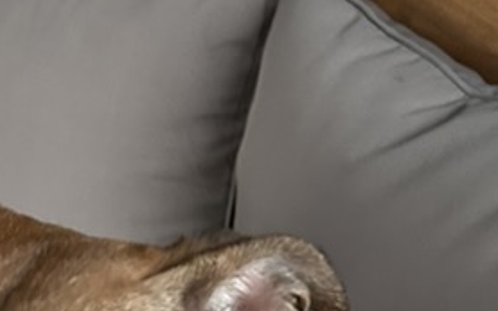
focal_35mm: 102
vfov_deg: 12.7
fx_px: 1384
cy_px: 315
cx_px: 120
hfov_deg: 20.2
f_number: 1.5
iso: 500
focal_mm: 5.7
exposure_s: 1/44
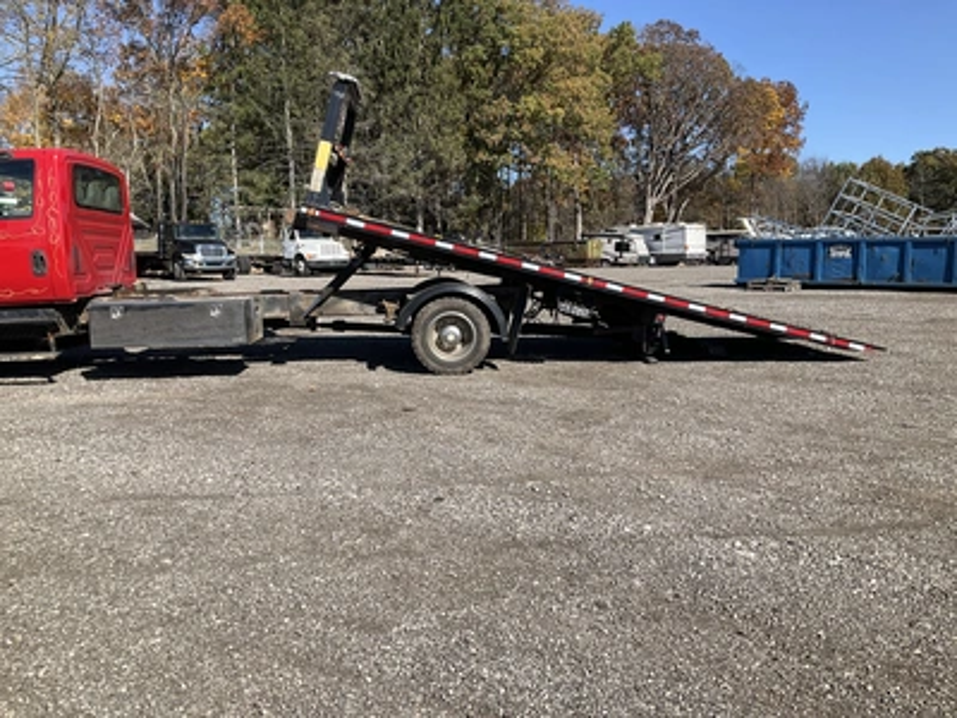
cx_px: 478
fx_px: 802
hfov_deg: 61.7
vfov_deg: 48.2
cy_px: 359
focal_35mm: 29
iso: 25
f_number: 1.8
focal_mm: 3
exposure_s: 1/1412
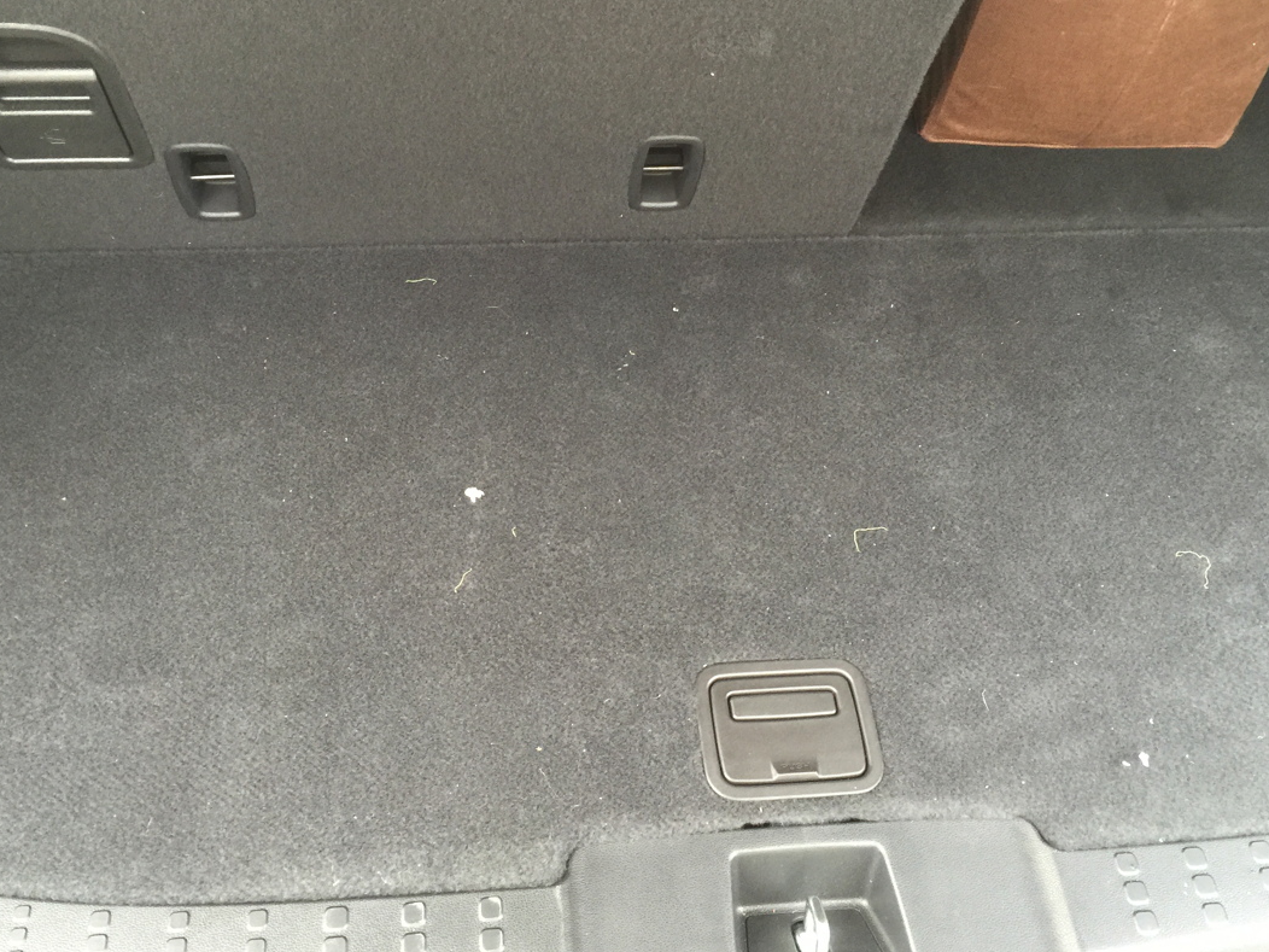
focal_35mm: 36
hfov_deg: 51.3
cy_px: 465
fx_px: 1320
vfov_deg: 39.7
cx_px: 616
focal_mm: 4.15
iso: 50
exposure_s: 1/15
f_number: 2.2
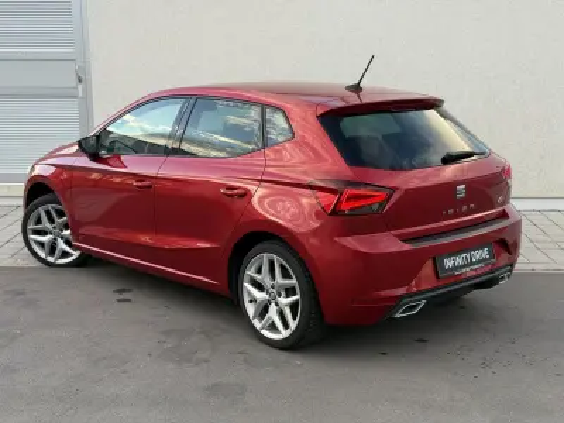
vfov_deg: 30.3
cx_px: 282
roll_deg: -0.1
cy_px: 212
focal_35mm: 48
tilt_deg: -11.0
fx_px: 782
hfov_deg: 39.7
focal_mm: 6.76
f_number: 1.78
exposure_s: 1/255
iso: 80
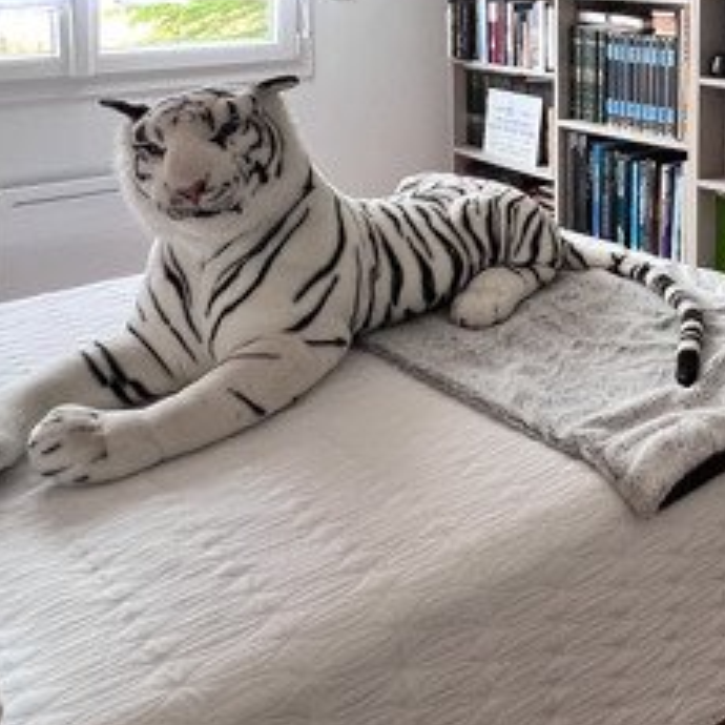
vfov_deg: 38.3
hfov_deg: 38.1
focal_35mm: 40
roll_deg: +0.1
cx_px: 693
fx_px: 948
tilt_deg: -5.3
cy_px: 41
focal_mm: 1.57
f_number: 1.8
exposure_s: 1/68
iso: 250
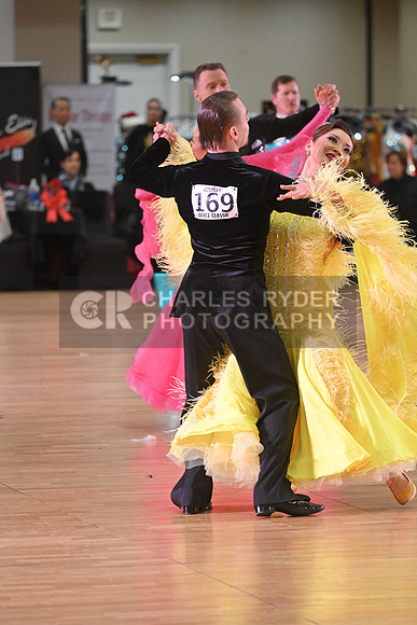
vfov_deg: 10.3
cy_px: 312
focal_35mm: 200
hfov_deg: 6.9
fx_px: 3473
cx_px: 208
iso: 3200
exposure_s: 1/400
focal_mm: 200
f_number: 5
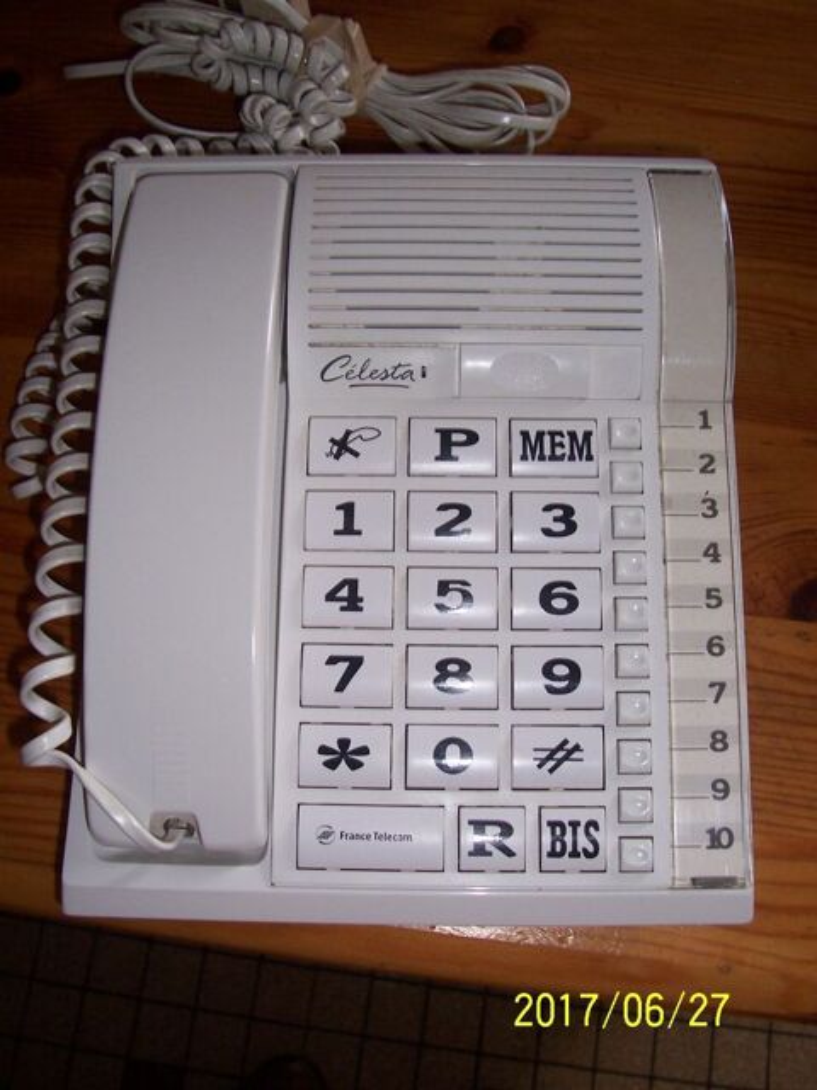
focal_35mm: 34
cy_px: 545
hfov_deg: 41.8
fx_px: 1070
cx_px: 408
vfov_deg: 54.0
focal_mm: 5.6
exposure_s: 1/60
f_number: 2.7
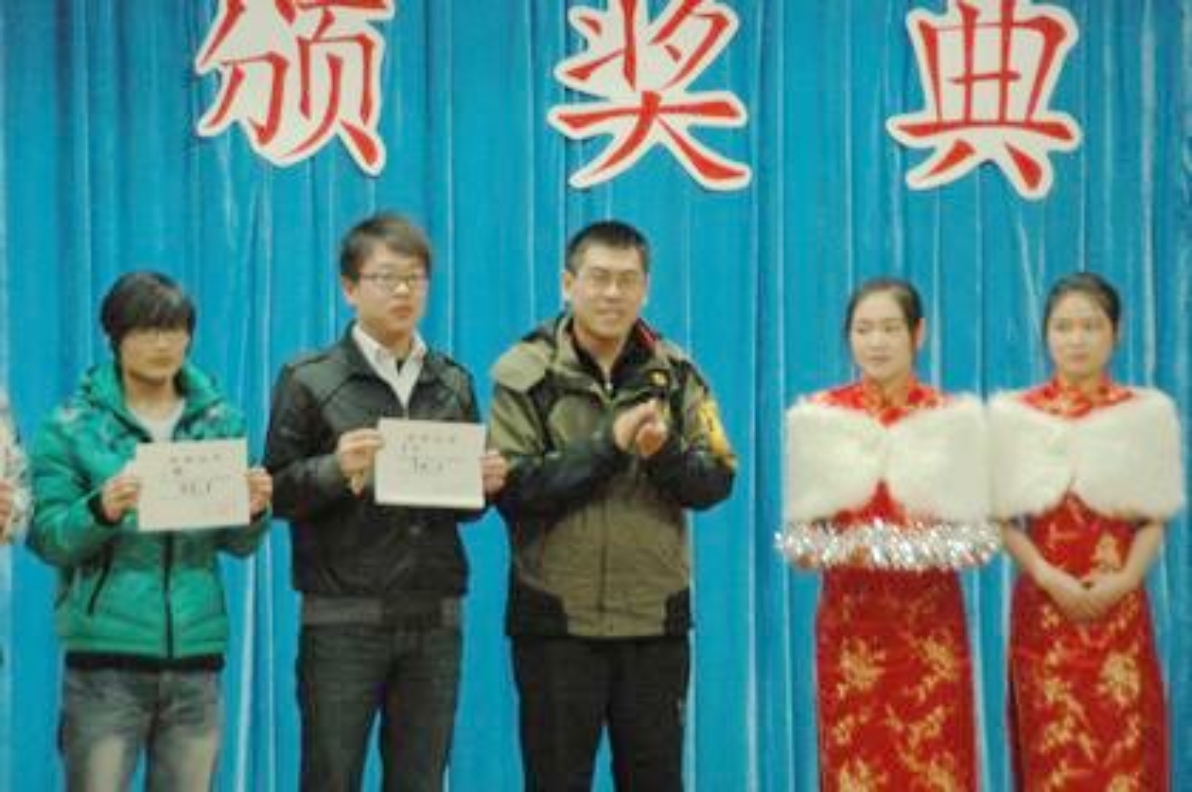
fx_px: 6697
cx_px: 596
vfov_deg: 6.8
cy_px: 396
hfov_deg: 10.2
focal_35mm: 202
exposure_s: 1/80
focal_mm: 135
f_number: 5.6
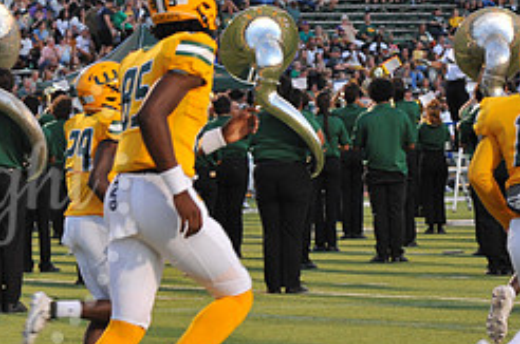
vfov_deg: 7.2
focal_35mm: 189
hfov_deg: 10.7
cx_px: -72
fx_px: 2725
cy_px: 188
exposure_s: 1/200
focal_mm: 80
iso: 1600
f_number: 5.6
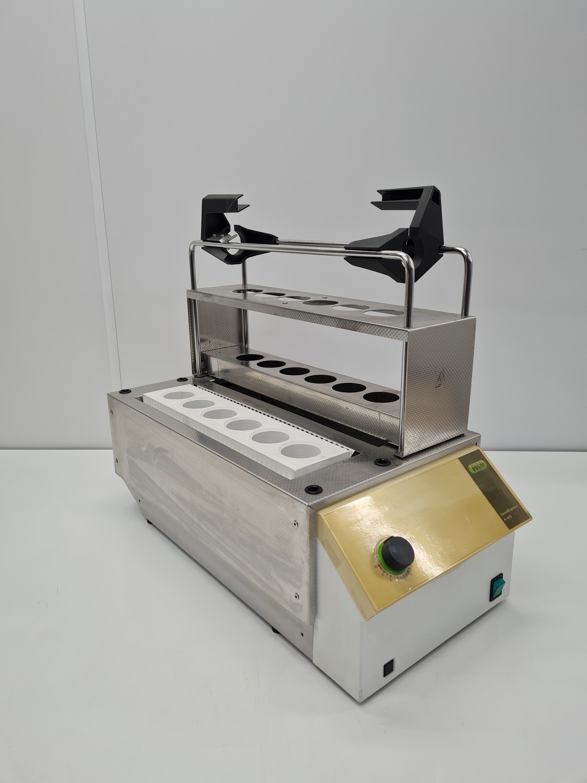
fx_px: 588
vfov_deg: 67.3
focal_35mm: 26
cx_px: 294
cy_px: 392
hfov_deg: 53.1
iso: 50
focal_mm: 5.4
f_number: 1.8
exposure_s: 1/130
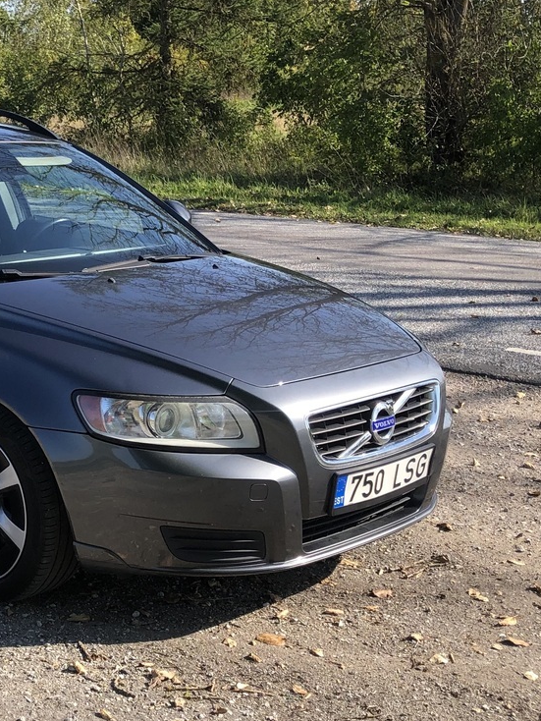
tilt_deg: -12.1
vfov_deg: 31.7
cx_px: -5
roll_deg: +1.3
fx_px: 1270
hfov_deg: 23.0
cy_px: 364
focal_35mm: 61
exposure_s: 1/823
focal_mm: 3.99
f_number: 1.8
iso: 20
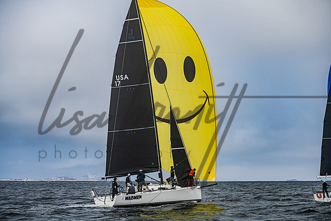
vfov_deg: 13.7
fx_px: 920
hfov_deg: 20.4
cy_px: 110
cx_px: 166
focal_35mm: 100
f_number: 7.1
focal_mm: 100
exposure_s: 1/3200
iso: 400
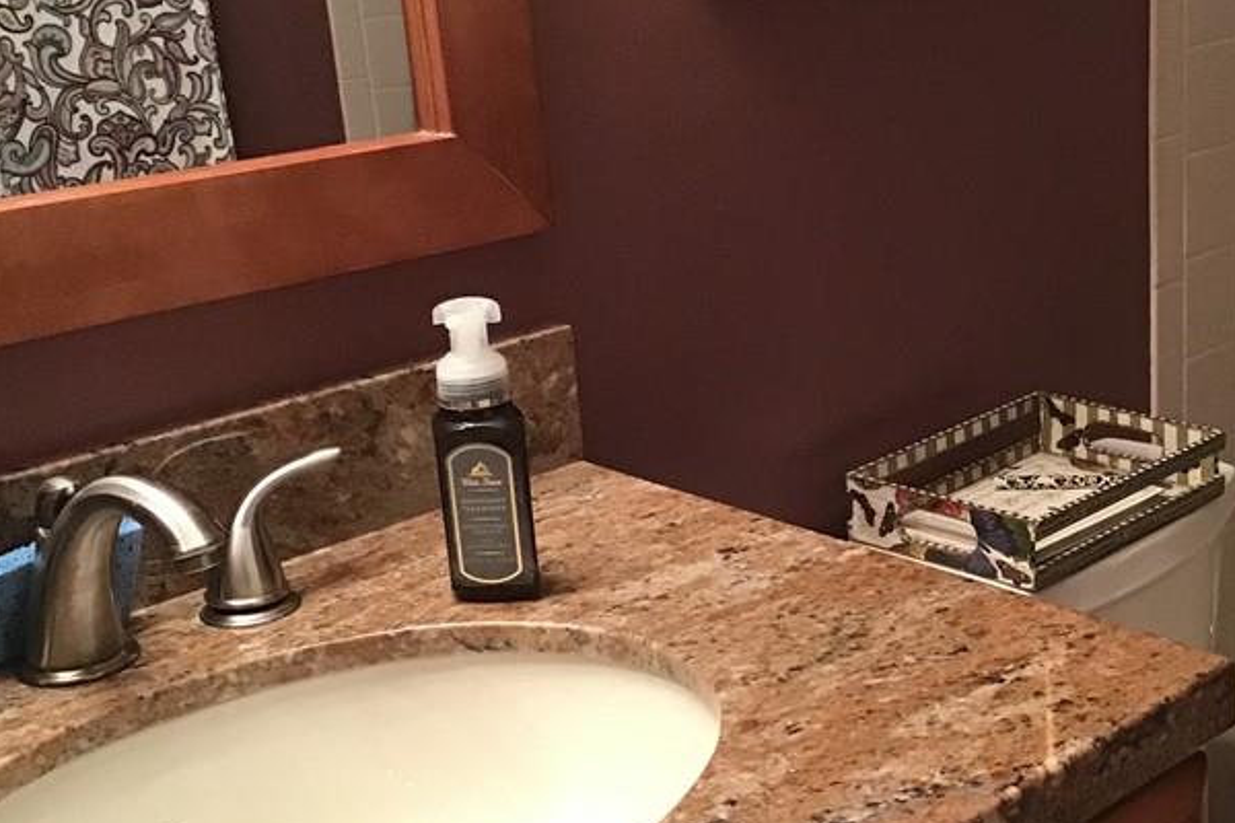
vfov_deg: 24.6
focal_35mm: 55
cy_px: 424
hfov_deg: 35.9
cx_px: 813
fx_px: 1887
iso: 250
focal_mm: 3.3
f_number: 2.4
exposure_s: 1/30
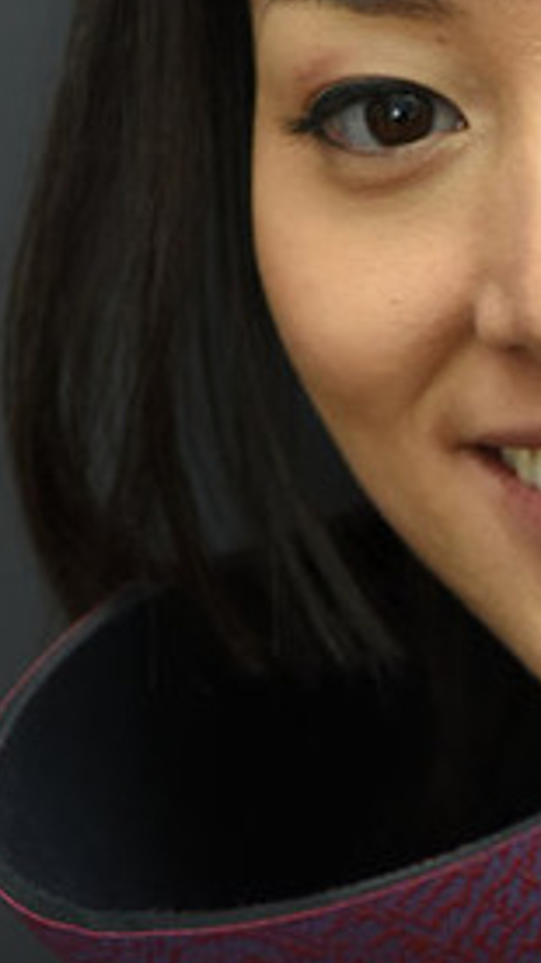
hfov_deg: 5.9
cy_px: 468
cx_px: 614
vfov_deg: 10.5
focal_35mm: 205
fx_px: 5234
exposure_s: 1/160
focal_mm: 60
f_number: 4
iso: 1000
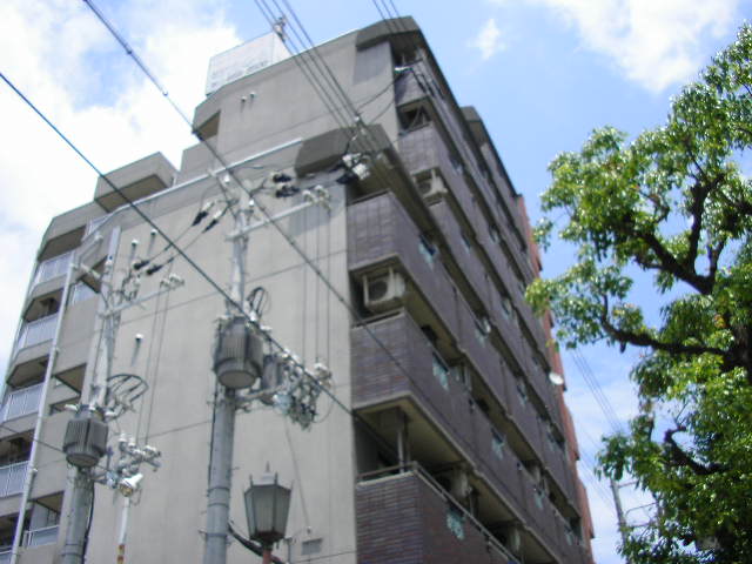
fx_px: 826
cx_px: 376
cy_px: 282
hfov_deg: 49.0
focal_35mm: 38
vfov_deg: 37.7
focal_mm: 5.8
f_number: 4.1
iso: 71
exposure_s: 1/619
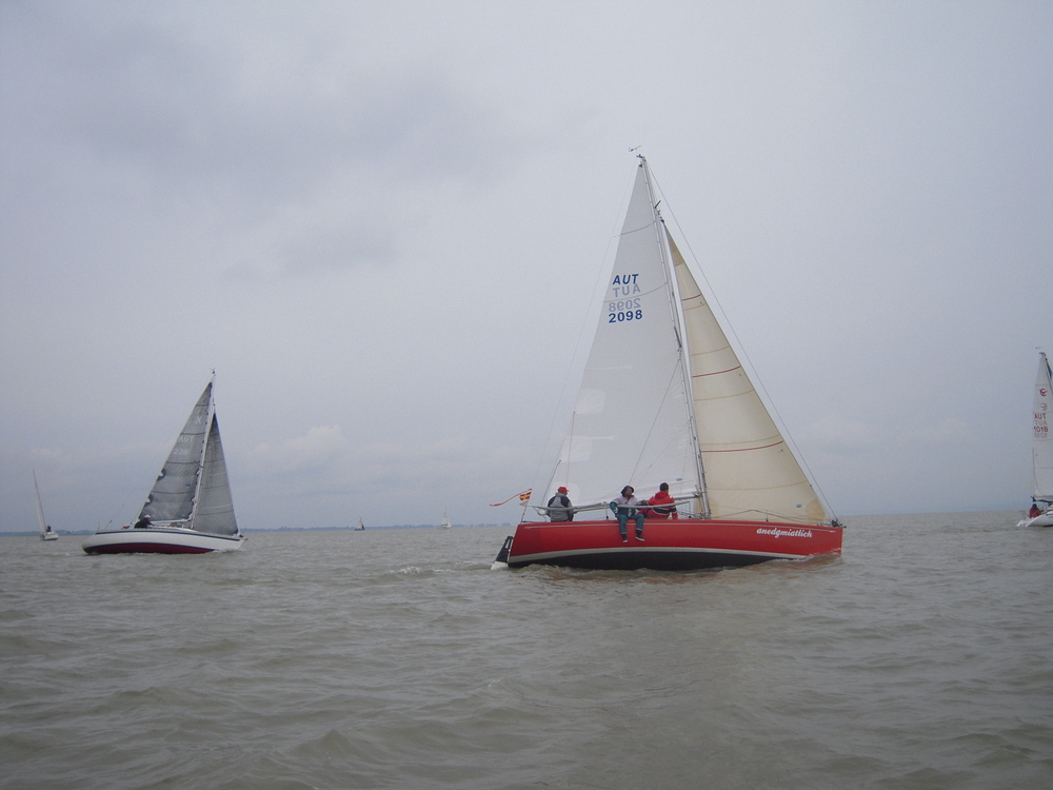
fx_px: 1034
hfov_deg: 54.0
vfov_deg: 41.8
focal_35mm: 34
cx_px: 526
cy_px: 395
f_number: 5.8
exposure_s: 1/200
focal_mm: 6
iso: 100
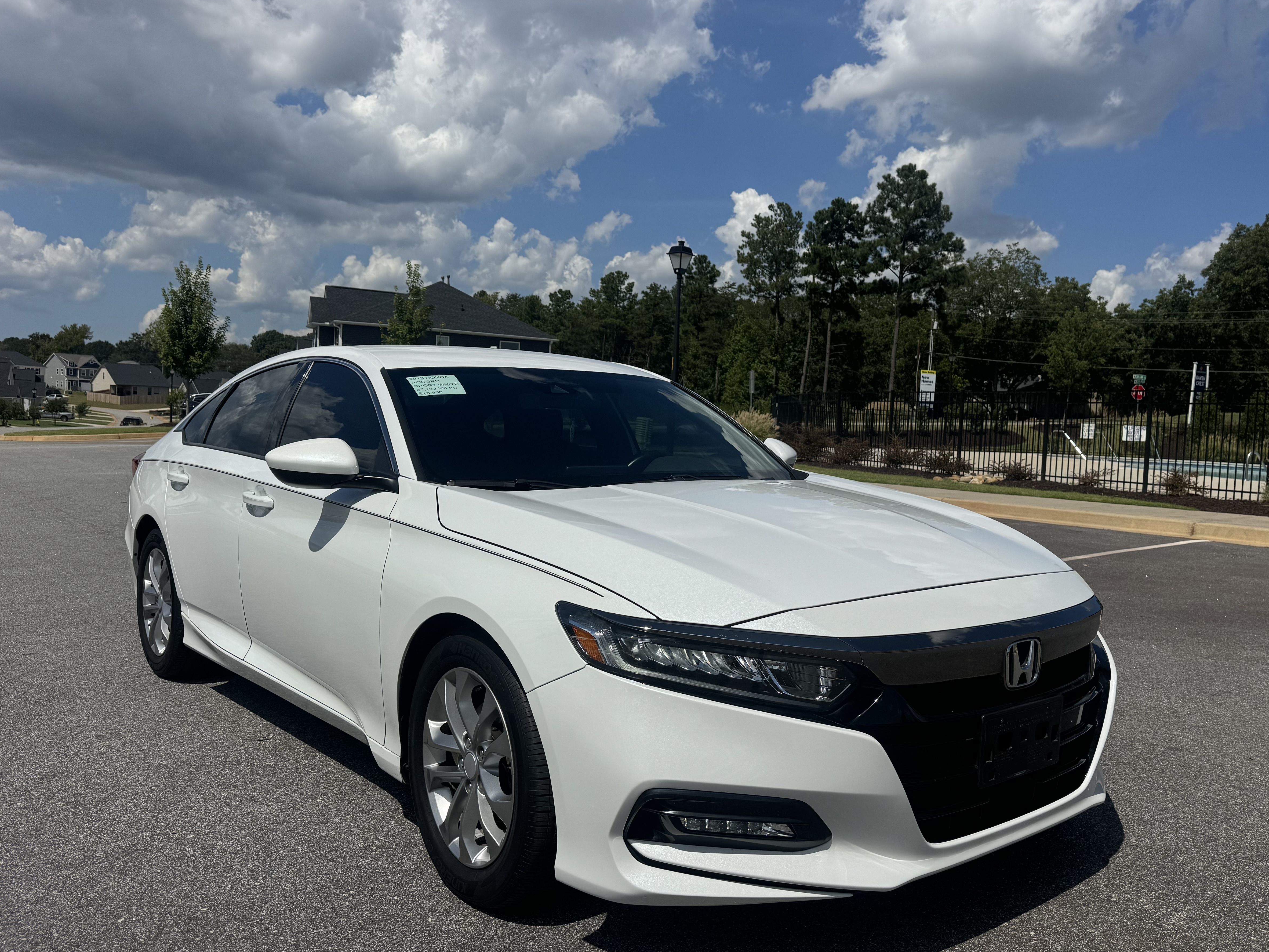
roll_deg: -4.8
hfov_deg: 61.6
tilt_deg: -3.2
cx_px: 692
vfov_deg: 48.2
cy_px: 481
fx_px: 1063
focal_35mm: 29
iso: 100
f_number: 1.78
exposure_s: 1/15152
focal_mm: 6.76
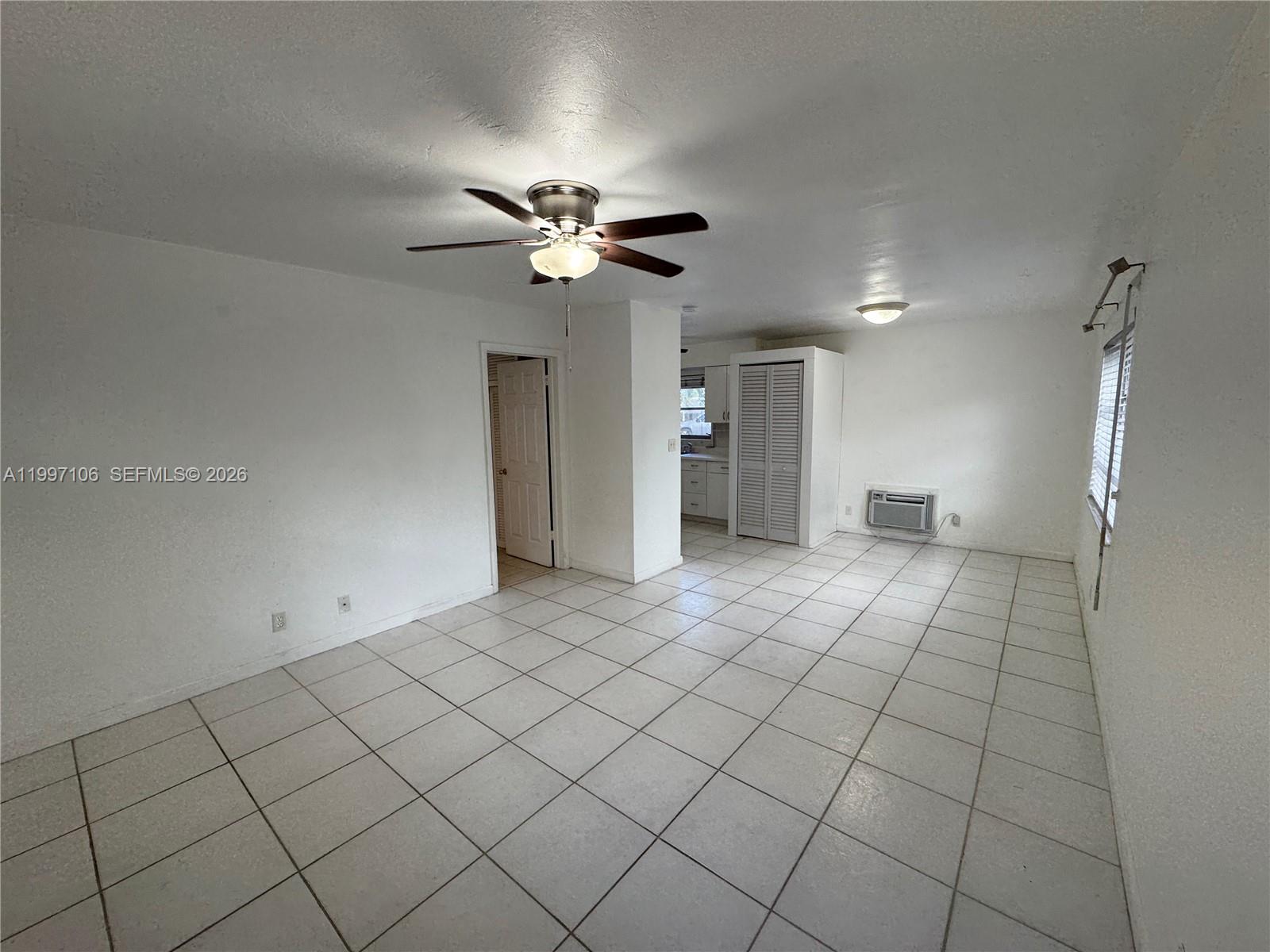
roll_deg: +1.0
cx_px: 635
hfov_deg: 102.1
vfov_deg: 85.7
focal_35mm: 14
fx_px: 514
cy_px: 476
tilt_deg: -7.6
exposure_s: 1/120
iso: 64
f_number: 2.2
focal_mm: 2.22
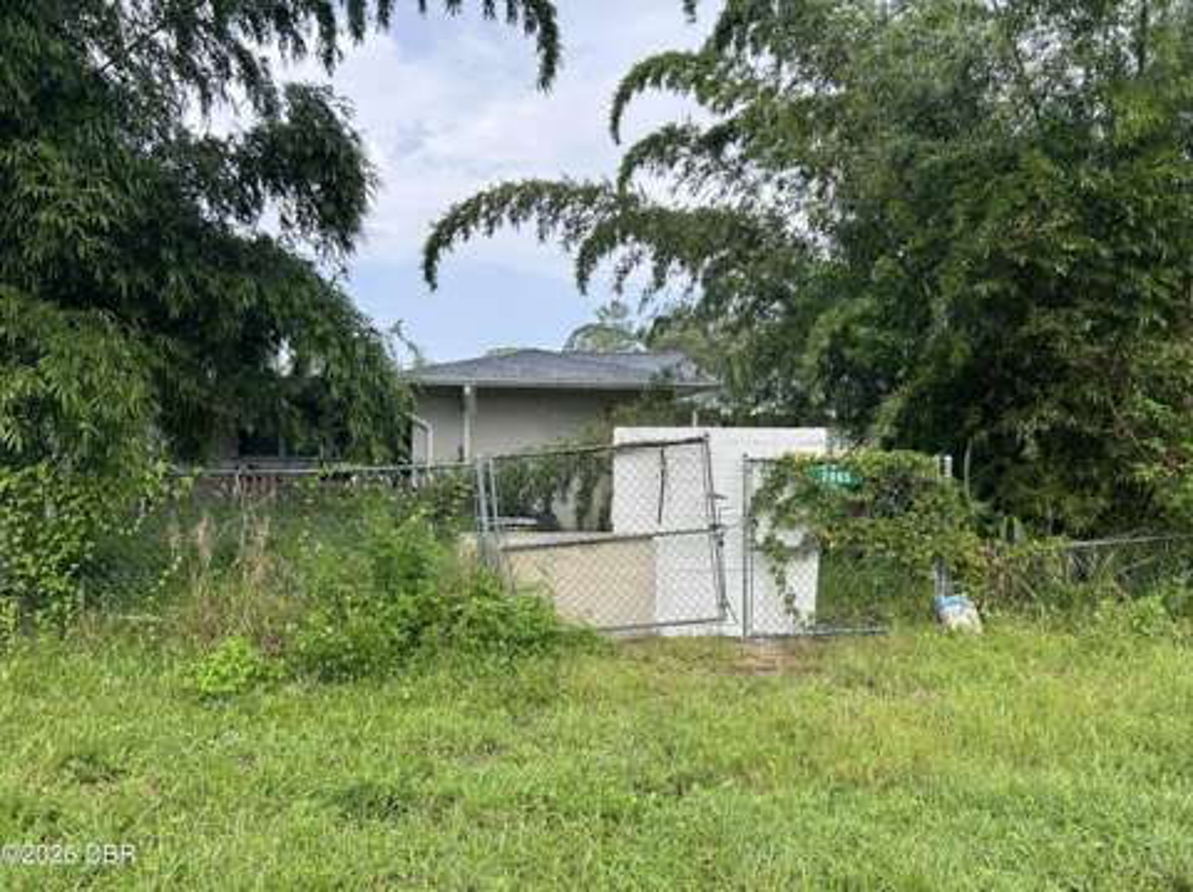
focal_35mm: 26
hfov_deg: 67.4
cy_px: 446
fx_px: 895
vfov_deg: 53.0
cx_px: 596
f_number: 1.5
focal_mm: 5.7
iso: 50
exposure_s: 1/791
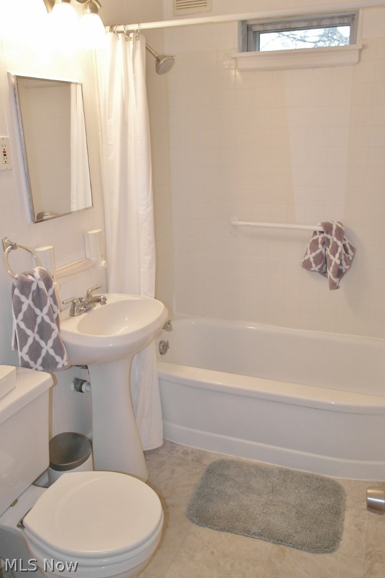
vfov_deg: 61.9
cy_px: 289
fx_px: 481
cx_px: 192
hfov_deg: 43.6
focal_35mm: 30
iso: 400
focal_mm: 20
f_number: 3.5
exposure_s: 1/80
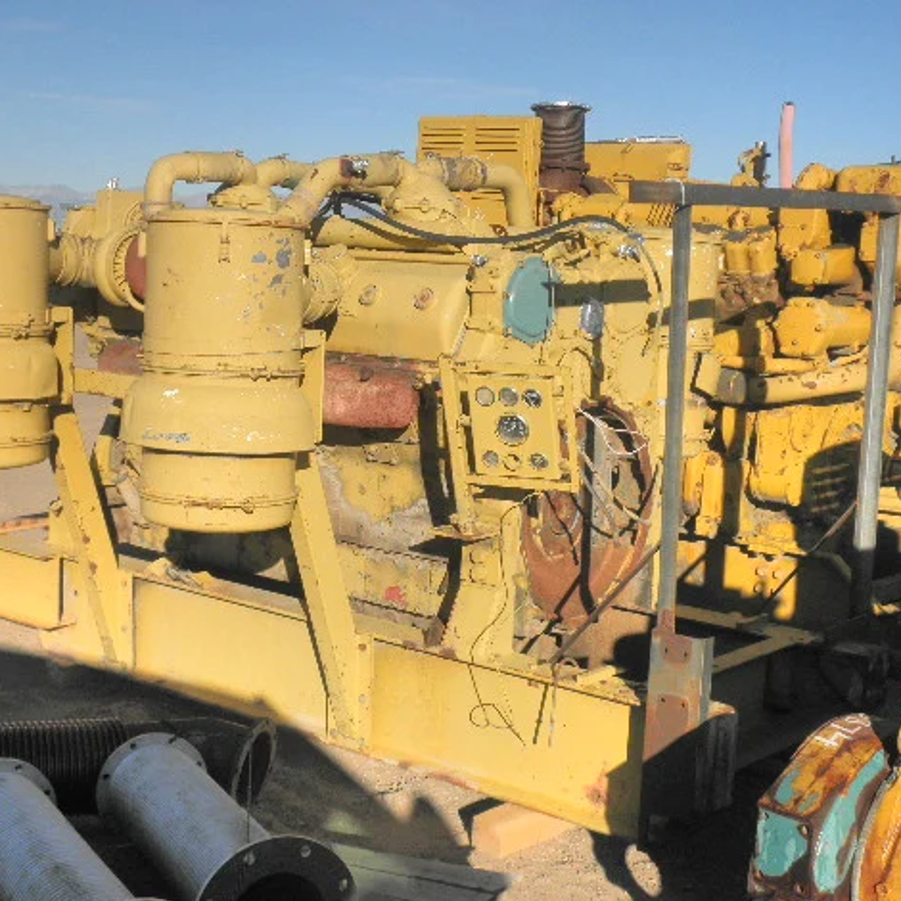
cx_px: 420
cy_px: 445
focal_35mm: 53
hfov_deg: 32.2
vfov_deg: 32.2
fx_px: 1561
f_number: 9.6
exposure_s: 1/160
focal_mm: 7.9
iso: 64
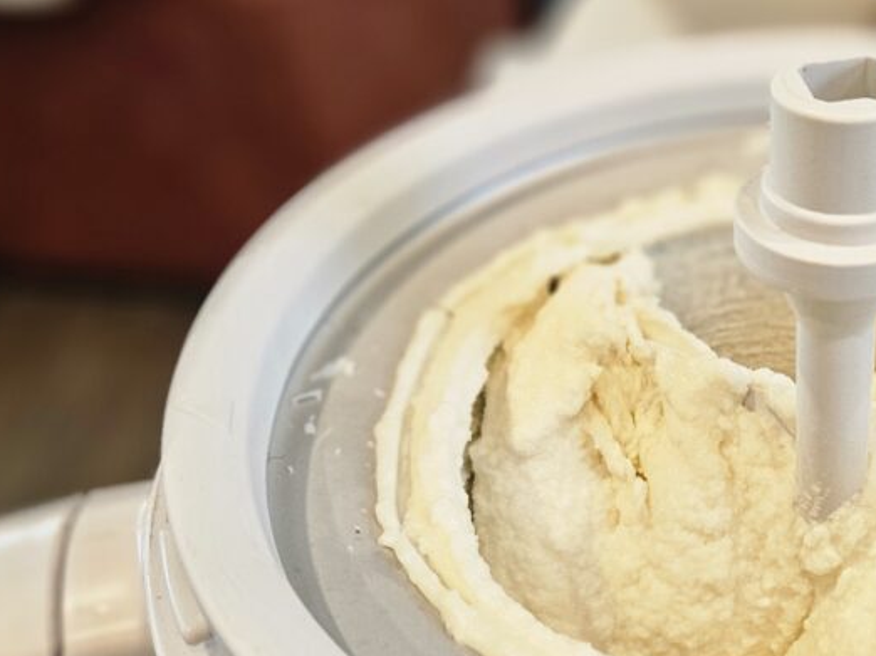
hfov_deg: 38.0
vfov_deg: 30.4
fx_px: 1189
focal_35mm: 47
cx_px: 769
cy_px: 482
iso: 250
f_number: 1.8
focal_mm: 5.4
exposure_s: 1/120
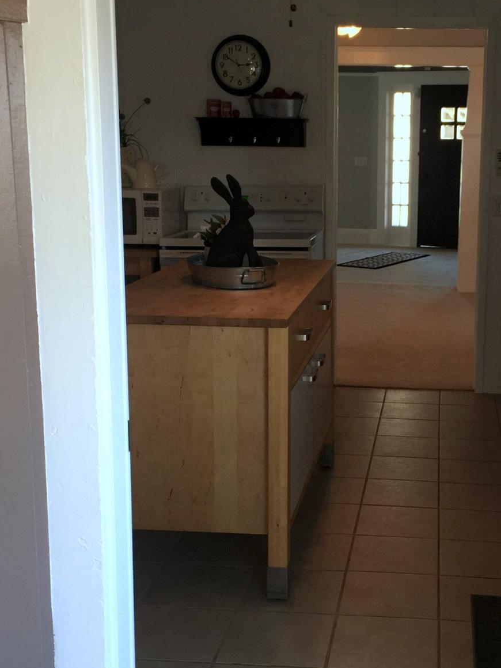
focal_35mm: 50
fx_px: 965
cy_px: 331
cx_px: 367
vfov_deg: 38.2
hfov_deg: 28.7
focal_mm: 4.15
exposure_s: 1/30
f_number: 2.2
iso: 32
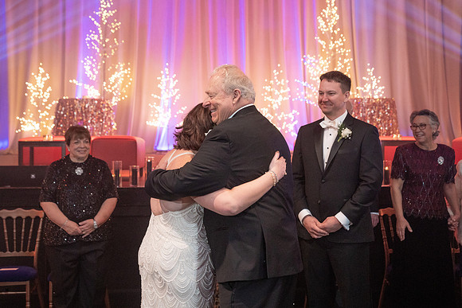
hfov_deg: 35.6
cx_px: 224
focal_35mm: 56
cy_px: 156
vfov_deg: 24.2
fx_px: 720
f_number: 4
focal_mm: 53
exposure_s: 1/100
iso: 4000
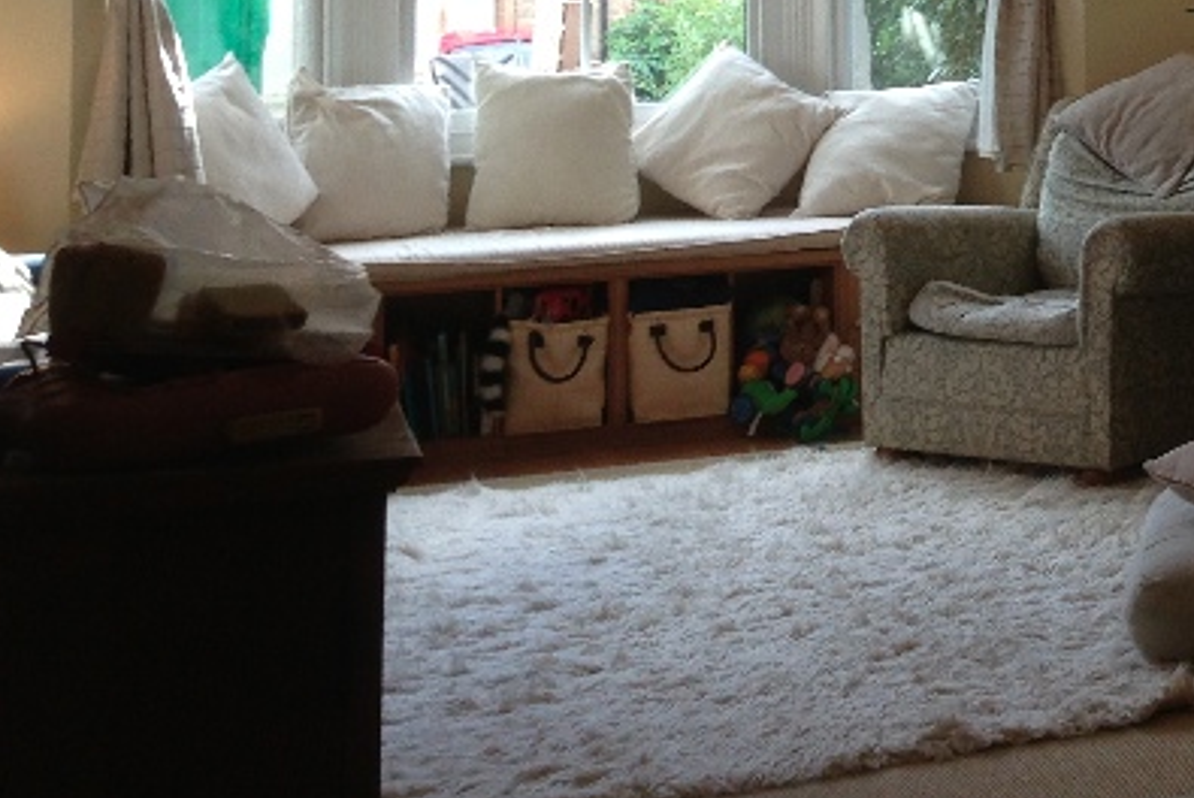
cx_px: 1270
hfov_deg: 25.3
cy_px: -112
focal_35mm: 75
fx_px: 2489
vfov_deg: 17.5
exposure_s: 1/120
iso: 80
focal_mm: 4.13
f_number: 2.4
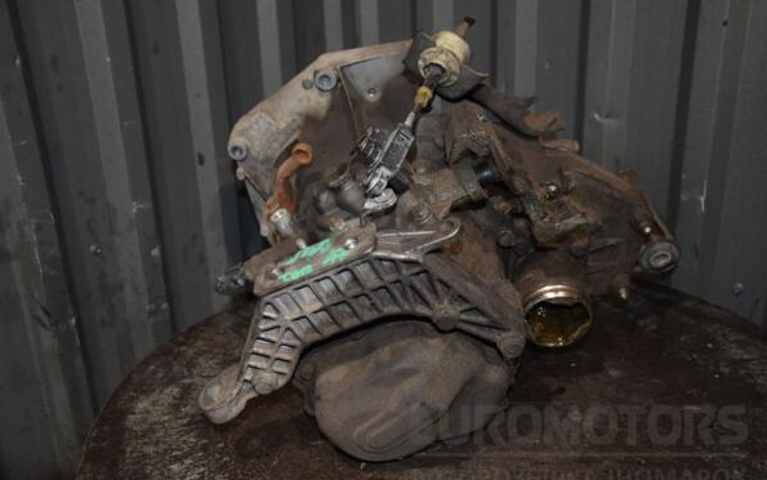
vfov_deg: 33.2
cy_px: 253
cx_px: 385
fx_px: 805
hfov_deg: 50.9
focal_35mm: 39
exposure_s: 1/60
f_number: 5
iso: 800
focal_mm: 25
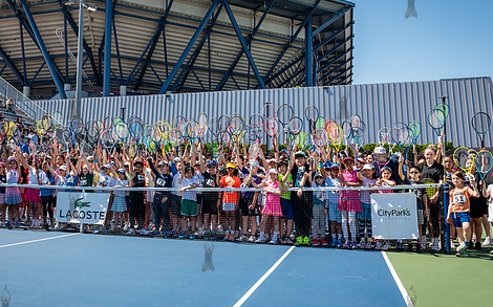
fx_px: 456
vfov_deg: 37.2
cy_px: 151
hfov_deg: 56.5
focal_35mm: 34
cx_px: 208
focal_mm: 27
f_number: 6.3
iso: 200
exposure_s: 1/400
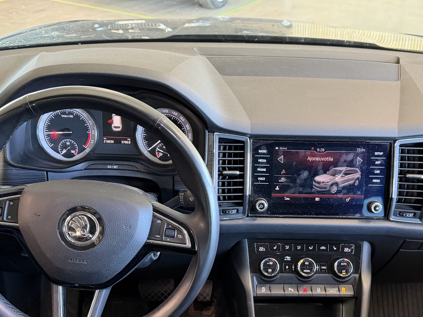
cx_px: 231
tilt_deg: -35.0
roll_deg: -5.4
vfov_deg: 35.5
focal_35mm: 40
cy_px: 219
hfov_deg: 46.7
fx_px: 489
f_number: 1.78
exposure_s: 1/50
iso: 500
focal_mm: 6.76
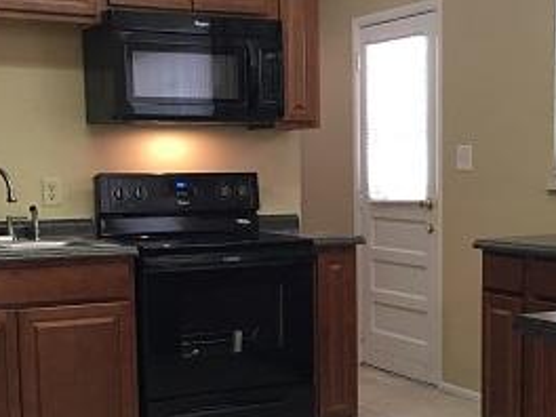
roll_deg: +0.4
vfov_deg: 22.1
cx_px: 369
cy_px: 303
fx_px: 1060
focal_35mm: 66
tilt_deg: -5.2
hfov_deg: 29.2
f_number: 2.2
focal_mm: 4.15
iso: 64
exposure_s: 1/15
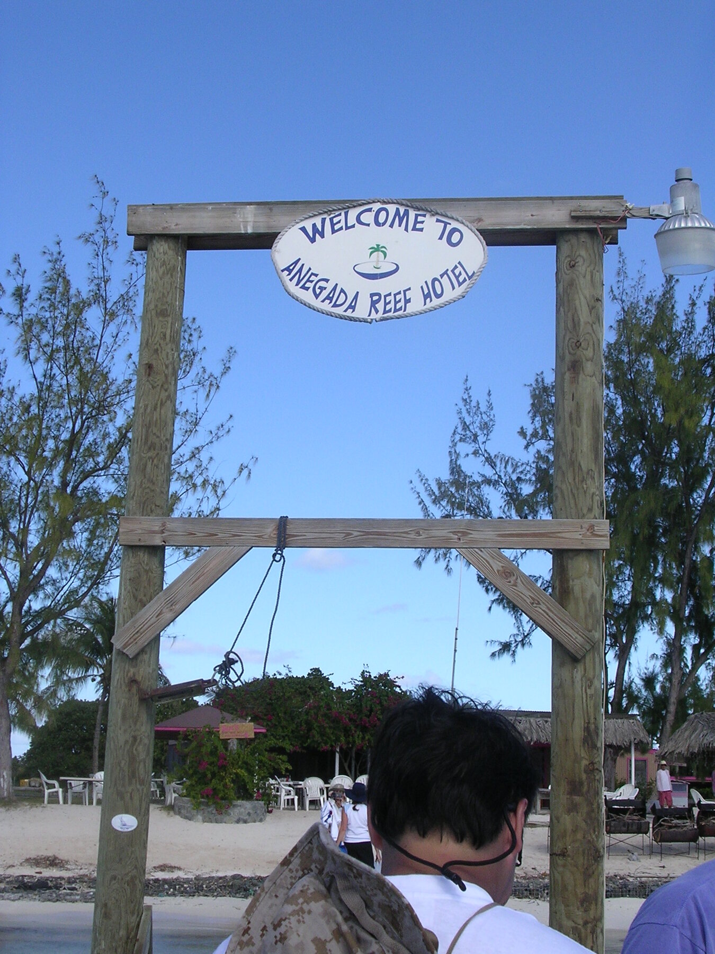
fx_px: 1542
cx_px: 358
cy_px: 477
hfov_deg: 26.1
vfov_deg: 34.3
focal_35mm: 56
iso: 141
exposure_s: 1/281
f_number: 6.6
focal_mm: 8.5
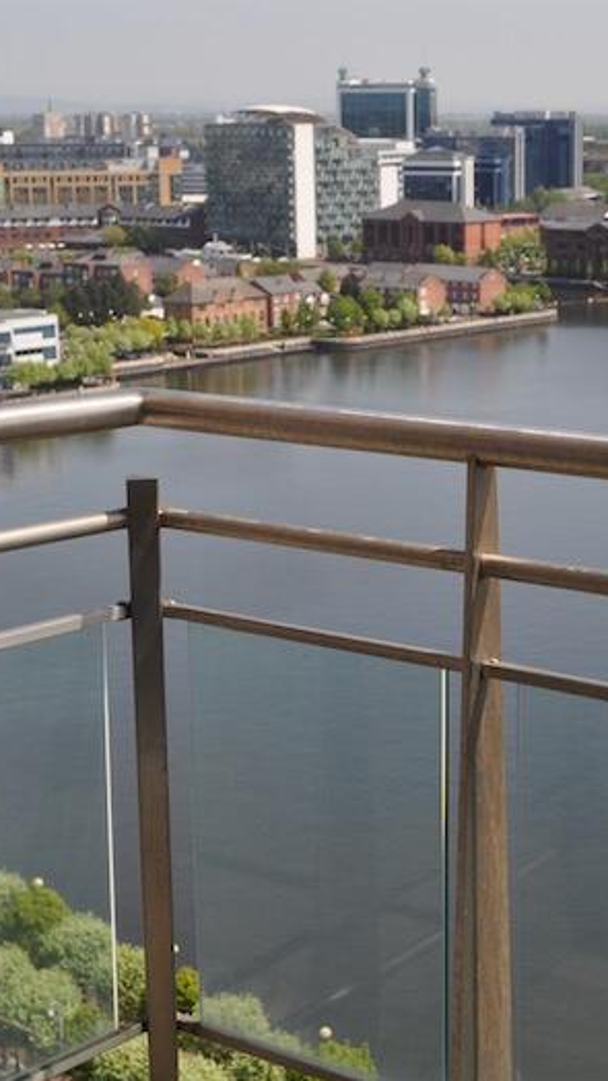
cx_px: 534
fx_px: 1922
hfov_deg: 17.7
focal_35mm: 67
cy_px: 543
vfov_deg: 31.4
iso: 200
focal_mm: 28
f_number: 9
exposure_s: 1/320
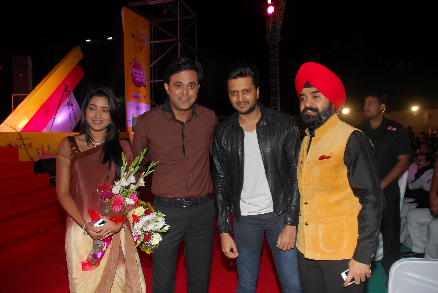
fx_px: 329
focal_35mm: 27
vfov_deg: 48.0
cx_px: 219
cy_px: 146
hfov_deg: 67.3
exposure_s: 1/80
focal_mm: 18
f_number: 3.5
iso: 400
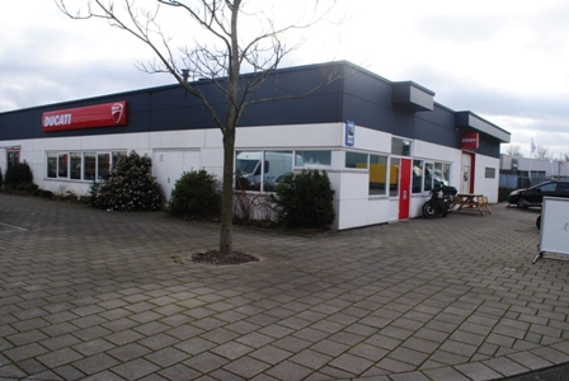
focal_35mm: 27
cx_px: 284
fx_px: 427
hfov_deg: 67.3
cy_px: 190
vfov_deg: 48.1
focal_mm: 18
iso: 200
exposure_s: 1/160
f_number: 9
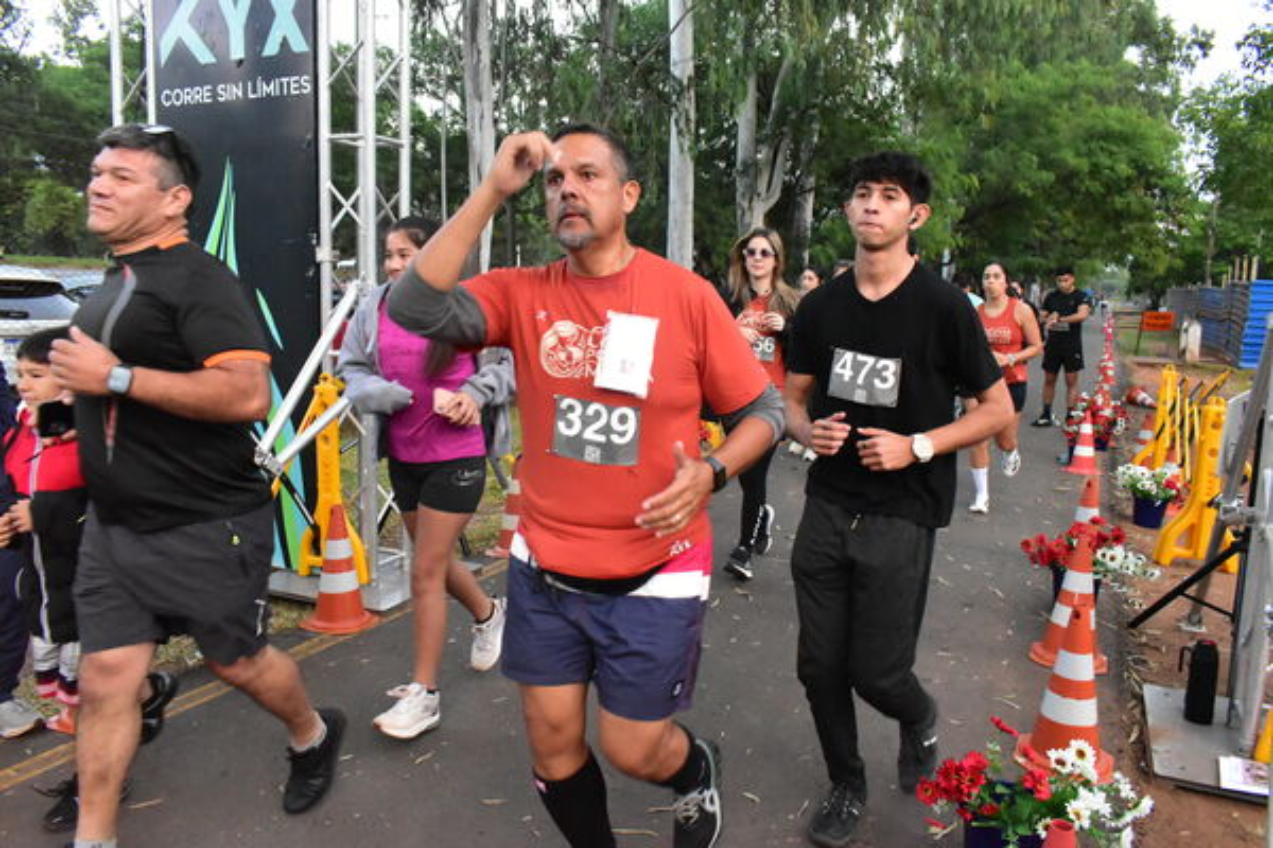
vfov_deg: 47.9
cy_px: 424
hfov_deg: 67.4
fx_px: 955
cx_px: 636
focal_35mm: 27
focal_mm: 18
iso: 8000
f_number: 7.1
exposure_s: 1/250
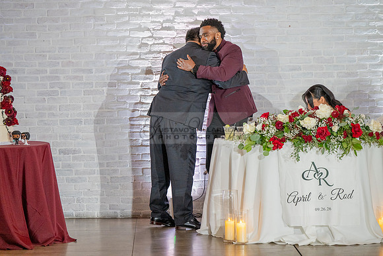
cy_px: 128
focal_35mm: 130
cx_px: 192
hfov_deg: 15.8
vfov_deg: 10.6
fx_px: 1383
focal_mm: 130
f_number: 2.8
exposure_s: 1/320
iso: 1600
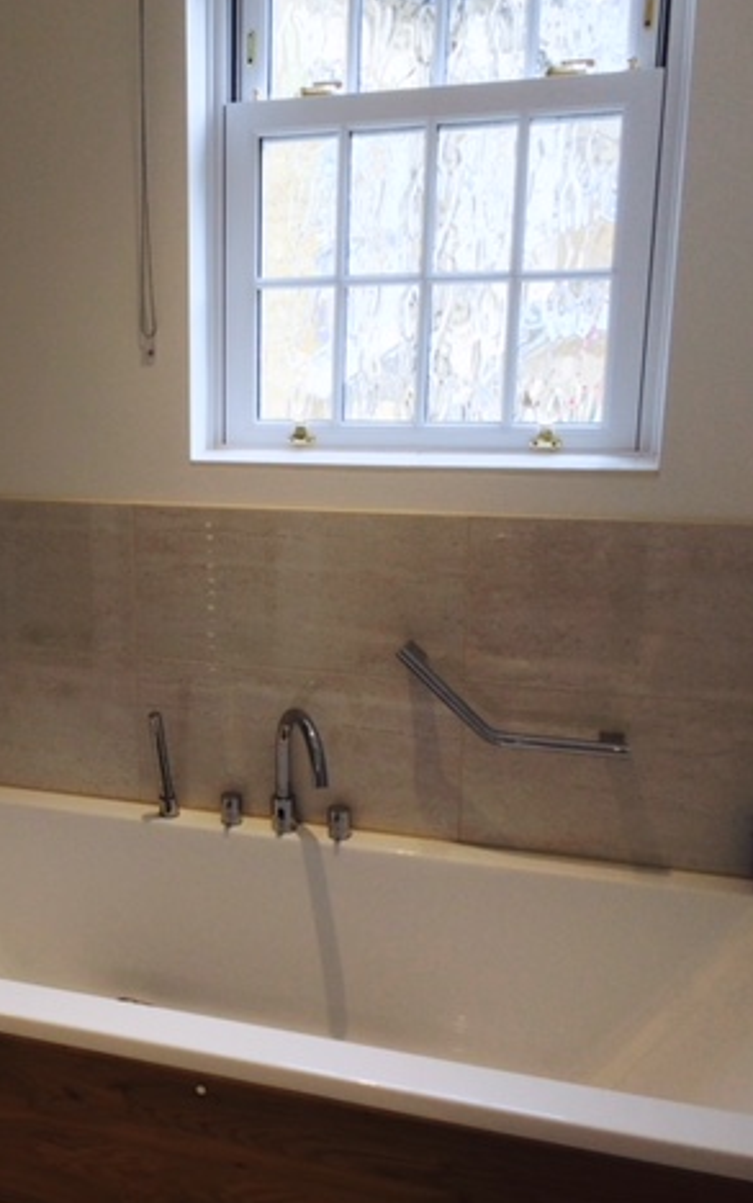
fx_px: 1377
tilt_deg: -16.0
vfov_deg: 47.2
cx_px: 15
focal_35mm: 42
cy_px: 594
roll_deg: +2.1
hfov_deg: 28.8
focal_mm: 4.15
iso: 50
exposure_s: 1/100
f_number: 2.2
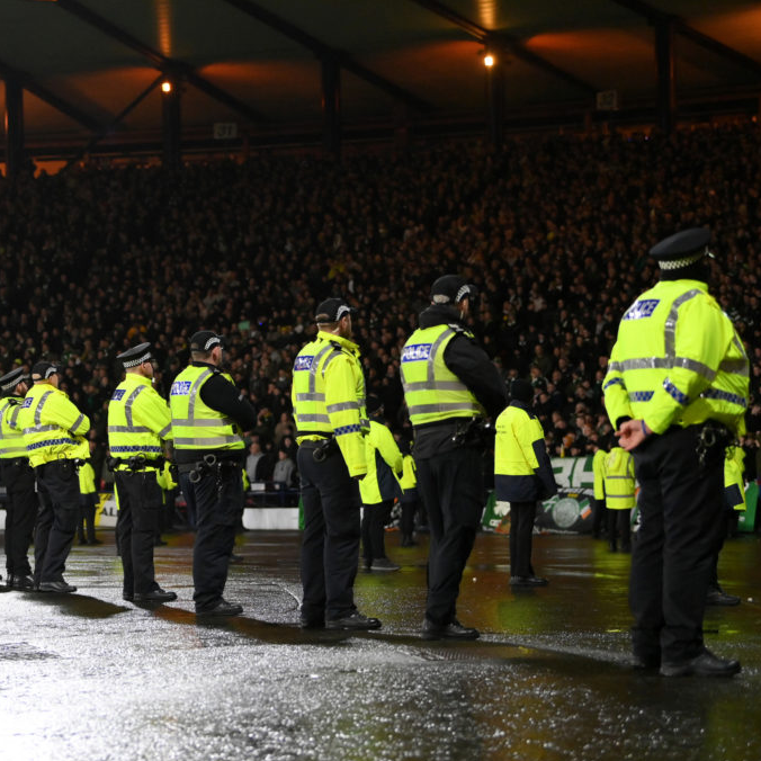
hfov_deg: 16.8
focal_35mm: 103
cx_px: 214
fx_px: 2562
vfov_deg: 16.9
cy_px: 383
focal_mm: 80
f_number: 2.8
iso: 4000
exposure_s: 1/2000
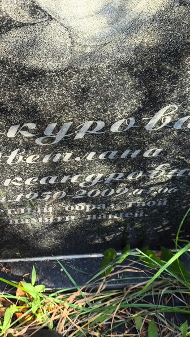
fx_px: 653
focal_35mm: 73
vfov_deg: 29.0
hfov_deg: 16.5
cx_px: 70
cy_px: 169
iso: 50
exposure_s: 1/290
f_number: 1.7
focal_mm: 4.71
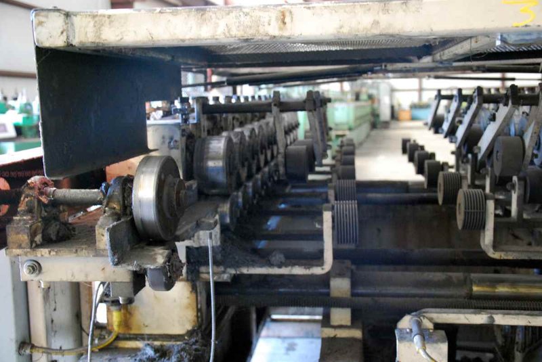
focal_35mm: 42
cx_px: 271
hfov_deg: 46.4
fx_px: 633
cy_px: 181
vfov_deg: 32.0
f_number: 4.2
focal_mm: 28
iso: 1600
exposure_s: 1/20
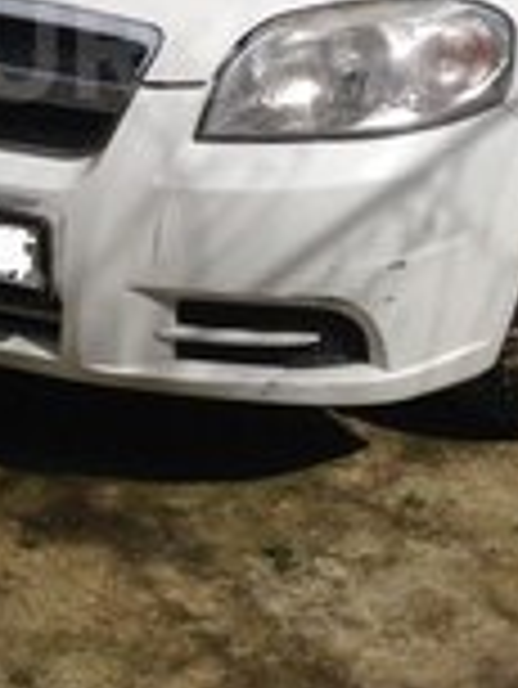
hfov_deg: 13.9
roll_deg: -3.1
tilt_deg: -14.9
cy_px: 49
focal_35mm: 107
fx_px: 2132
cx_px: 234
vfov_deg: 18.0
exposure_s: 1/3390
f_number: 2.4
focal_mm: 4.12
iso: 50
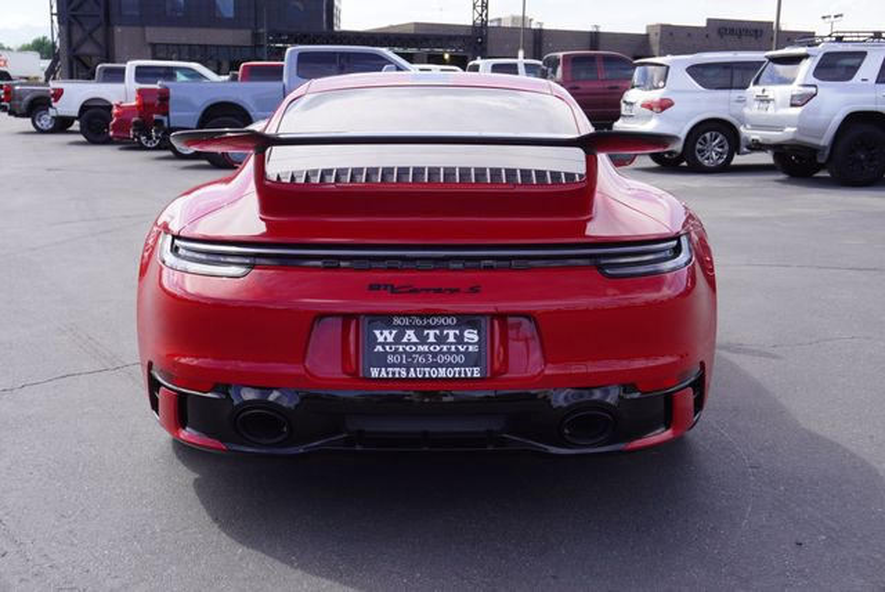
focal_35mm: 39
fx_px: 960
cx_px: 442
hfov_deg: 49.5
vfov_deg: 34.3
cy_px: 296
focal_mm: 26
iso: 100
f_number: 6.3
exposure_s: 1/125
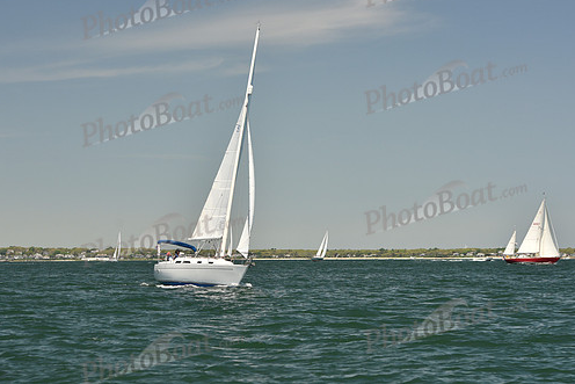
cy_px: 161
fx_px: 1869
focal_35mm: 117
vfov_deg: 11.7
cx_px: 305
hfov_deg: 17.5
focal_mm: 100
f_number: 5.6
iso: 250
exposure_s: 1/800
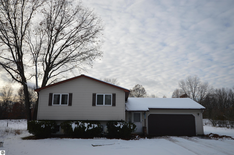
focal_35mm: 30
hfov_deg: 62.0
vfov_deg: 43.5
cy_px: 78
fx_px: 195
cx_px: 117
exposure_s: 1/200
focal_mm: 20
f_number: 7.1
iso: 100
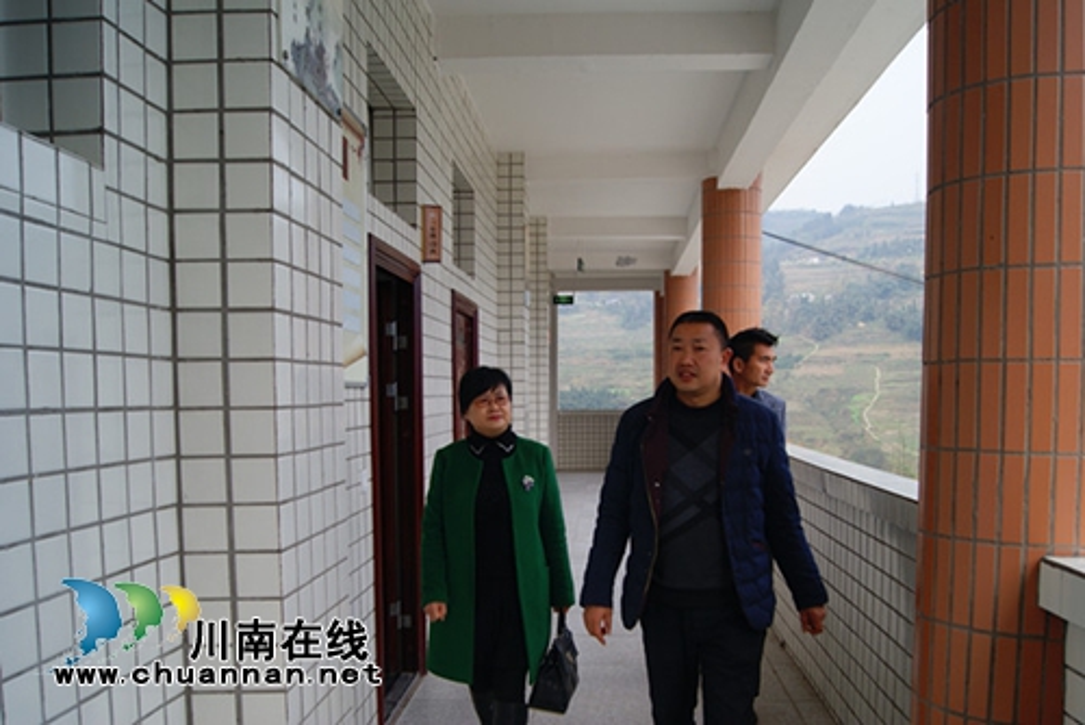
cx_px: 542
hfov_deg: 61.9
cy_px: 362
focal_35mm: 30
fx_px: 905
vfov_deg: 43.7
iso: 100
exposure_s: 1/50
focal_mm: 20
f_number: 5.6
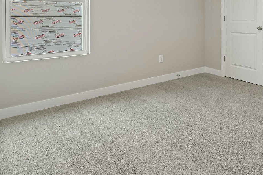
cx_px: 196
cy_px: 18
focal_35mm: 30
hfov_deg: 58.8
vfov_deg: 40.3
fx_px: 219
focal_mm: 14
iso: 220
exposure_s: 1/15
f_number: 8
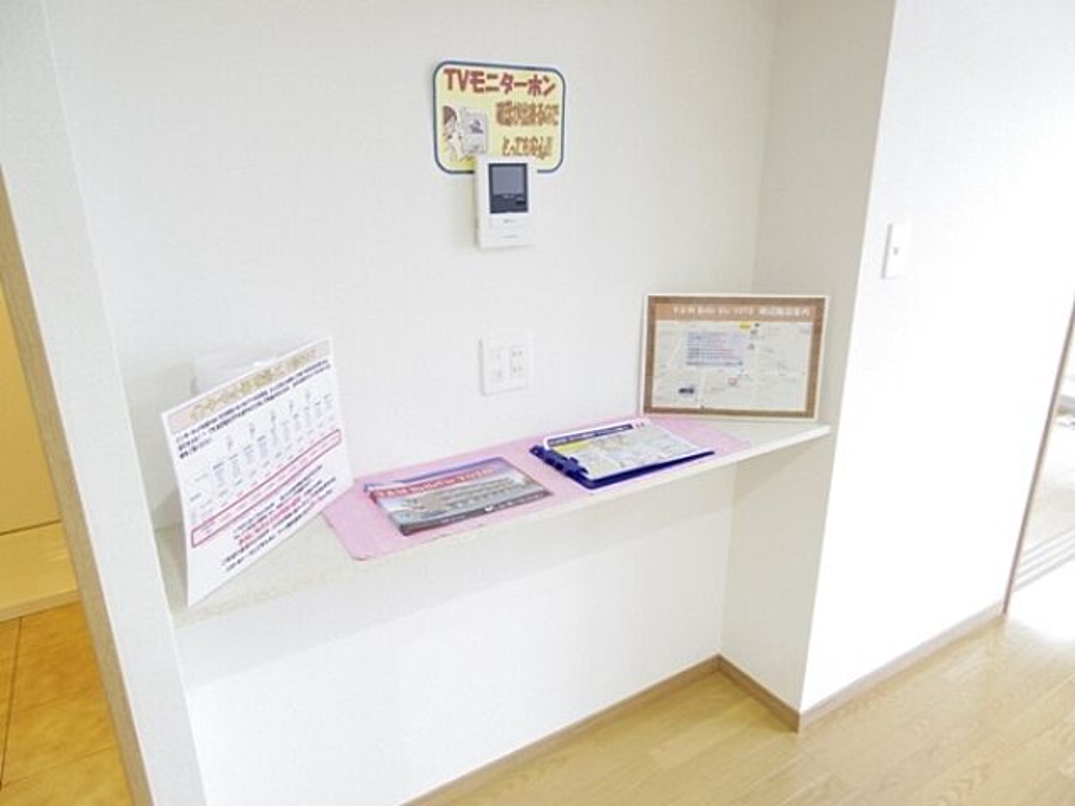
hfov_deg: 73.9
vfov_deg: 58.9
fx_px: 714
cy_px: 403
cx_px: 538
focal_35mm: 23
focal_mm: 5
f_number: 2.8
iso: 640
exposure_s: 1/40
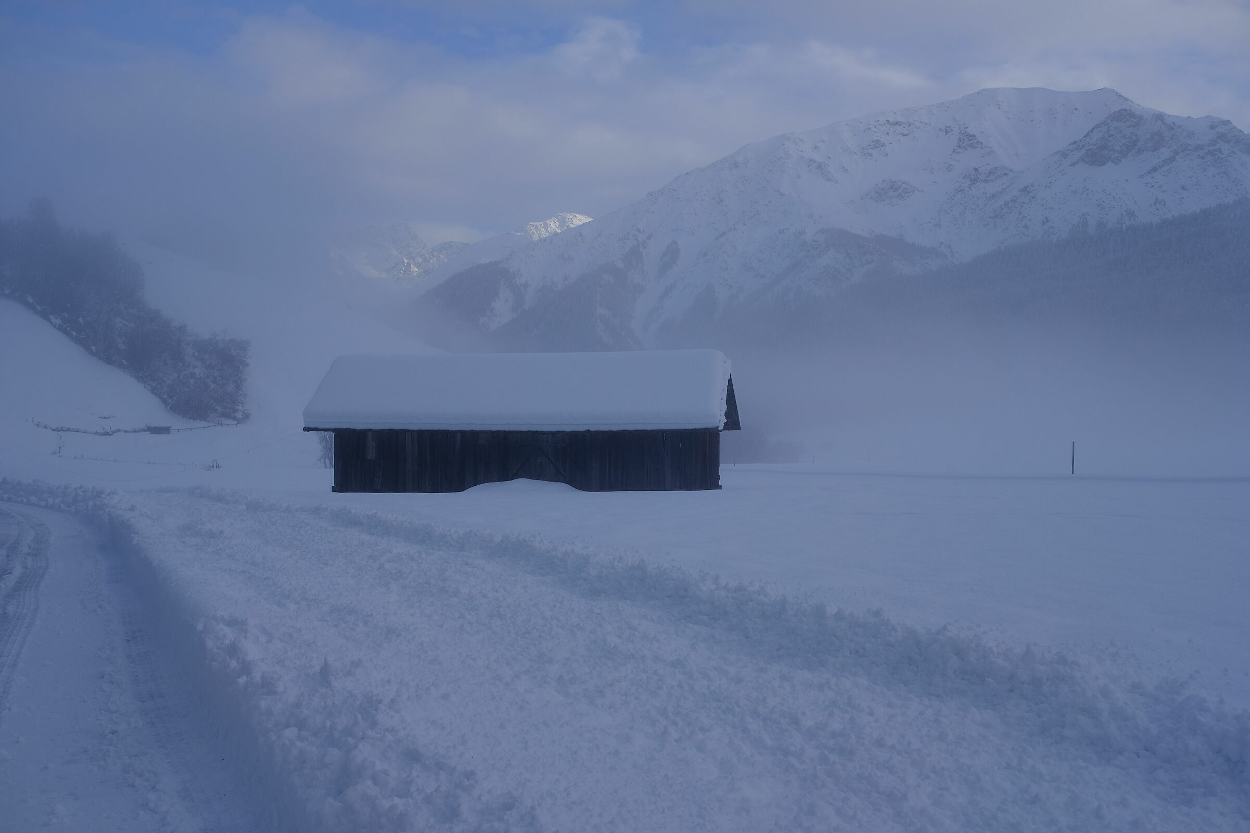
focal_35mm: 41
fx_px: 1423
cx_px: 625
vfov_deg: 32.6
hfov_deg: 47.4
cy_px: 416
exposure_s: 1/640
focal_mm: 27
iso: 200
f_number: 5.6
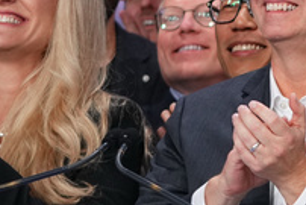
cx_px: 594
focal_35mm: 354
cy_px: -79
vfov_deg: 3.9
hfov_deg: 5.7
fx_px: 3011
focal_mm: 70
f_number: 3.2
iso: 800
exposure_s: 1/200
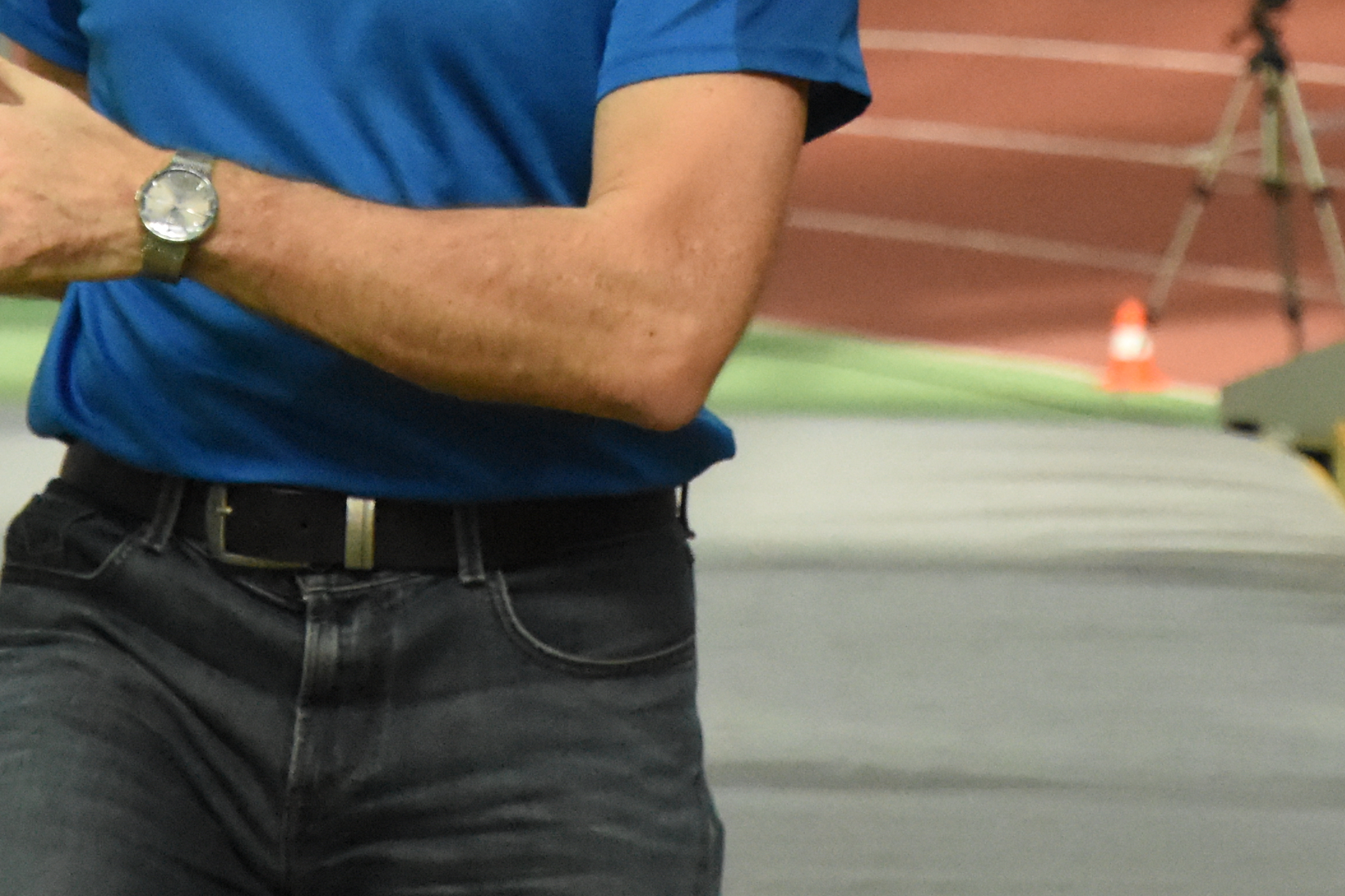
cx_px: 473
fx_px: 10364
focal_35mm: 277
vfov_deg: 4.9
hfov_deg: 7.4
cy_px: -345
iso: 6400
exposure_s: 1/2000
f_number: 5.6
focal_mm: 65
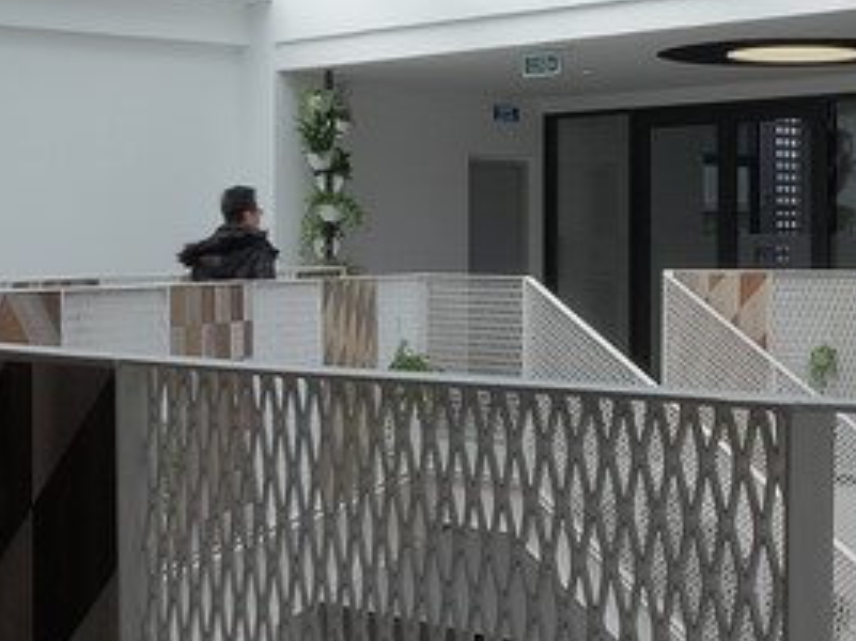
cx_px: 439
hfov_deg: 26.7
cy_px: 250
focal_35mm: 73
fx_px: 1804
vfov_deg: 20.1
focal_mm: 10
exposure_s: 1/30
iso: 200
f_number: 16
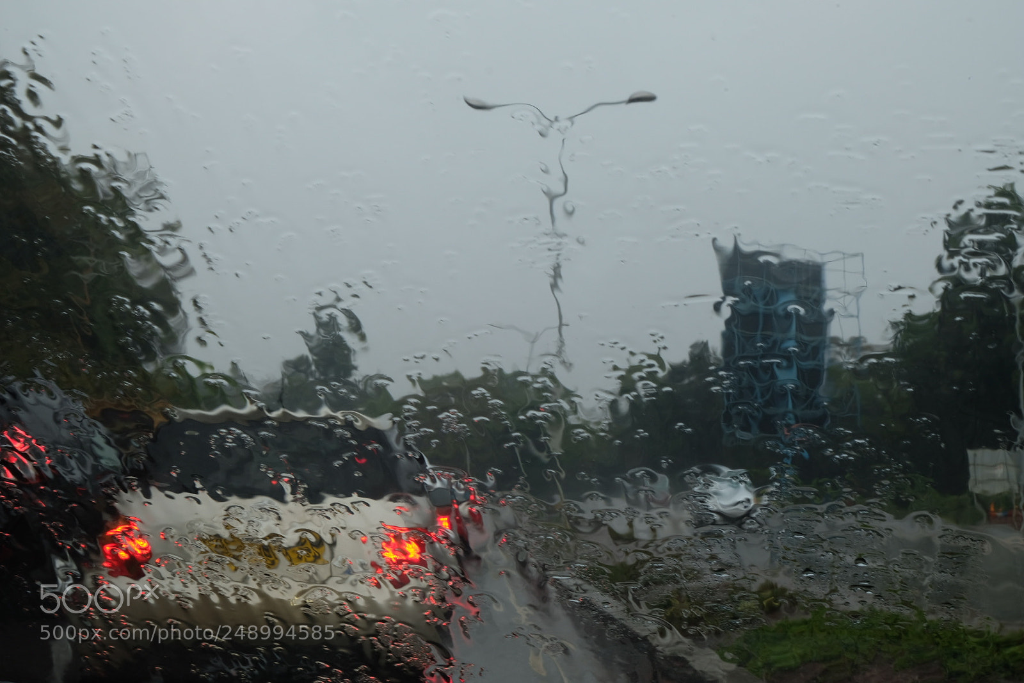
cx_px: 512
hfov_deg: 43.6
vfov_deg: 29.9
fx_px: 1280
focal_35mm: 45
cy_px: 342
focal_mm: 30.2
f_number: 22
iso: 200
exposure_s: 1/7.5
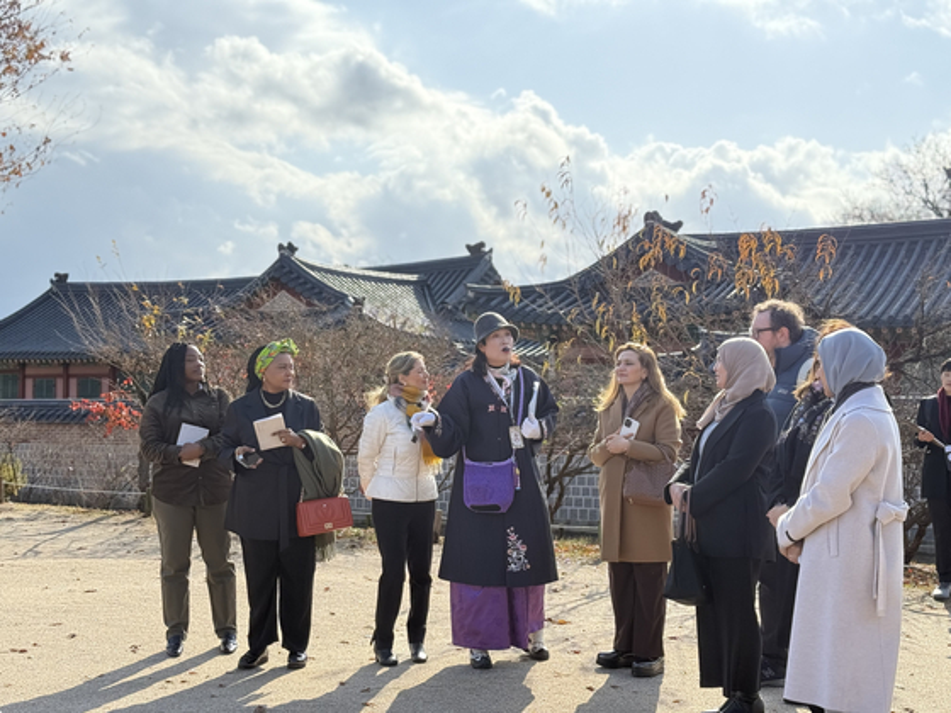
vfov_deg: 30.3
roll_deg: +0.2
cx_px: 476
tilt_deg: +1.6
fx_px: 1319
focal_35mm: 48
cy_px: 356
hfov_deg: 39.7
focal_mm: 6.76
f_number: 1.78
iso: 100
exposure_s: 1/2273
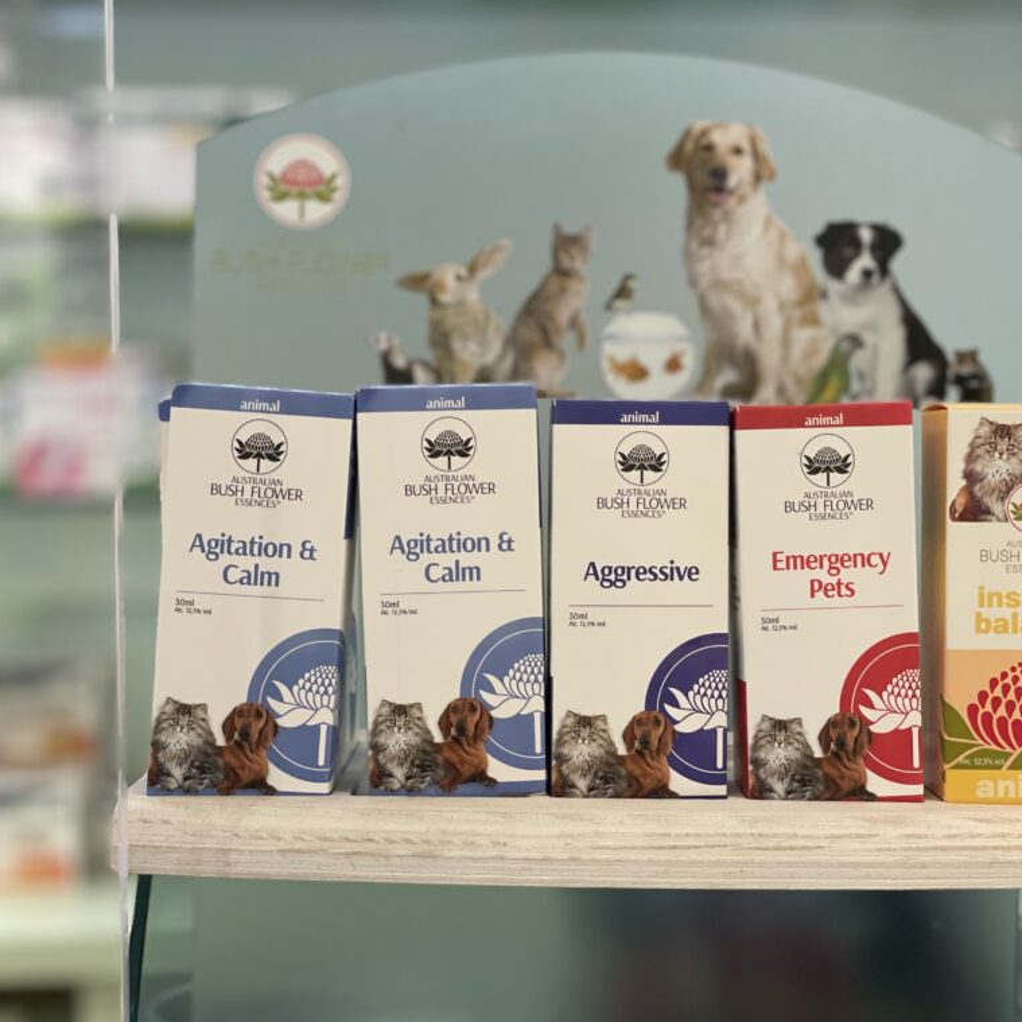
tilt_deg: -1.2
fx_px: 2071
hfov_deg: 27.7
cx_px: 591
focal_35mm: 62
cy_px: 508
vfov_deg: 27.7
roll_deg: +0.6
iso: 160
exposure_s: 1/33
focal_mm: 6
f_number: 2
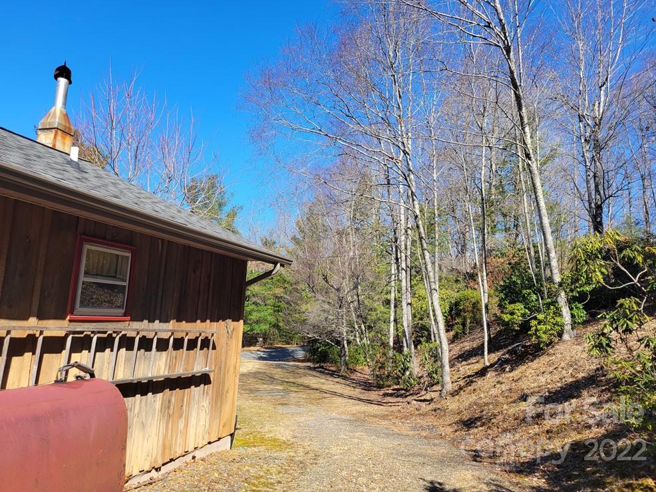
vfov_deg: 51.4
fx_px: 512
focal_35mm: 27
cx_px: 319
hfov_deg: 65.3
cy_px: 238
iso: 40
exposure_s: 1/1173
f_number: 1.8
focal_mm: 5.4
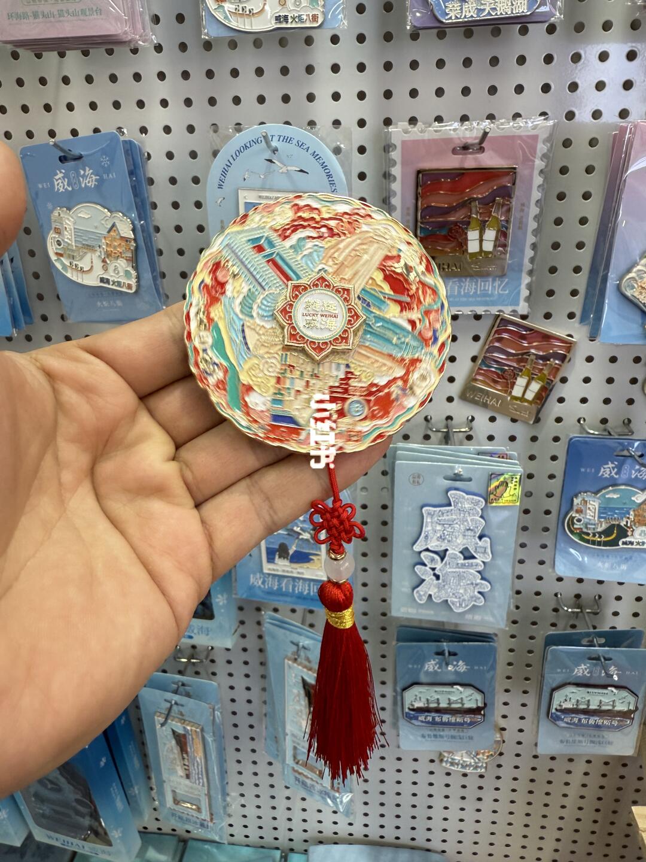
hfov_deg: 56.8
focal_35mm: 24
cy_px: 431
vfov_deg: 71.6
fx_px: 597
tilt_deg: -21.3
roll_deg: +1.1
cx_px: 323
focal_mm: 2.22
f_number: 2.2
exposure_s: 1/99
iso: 100
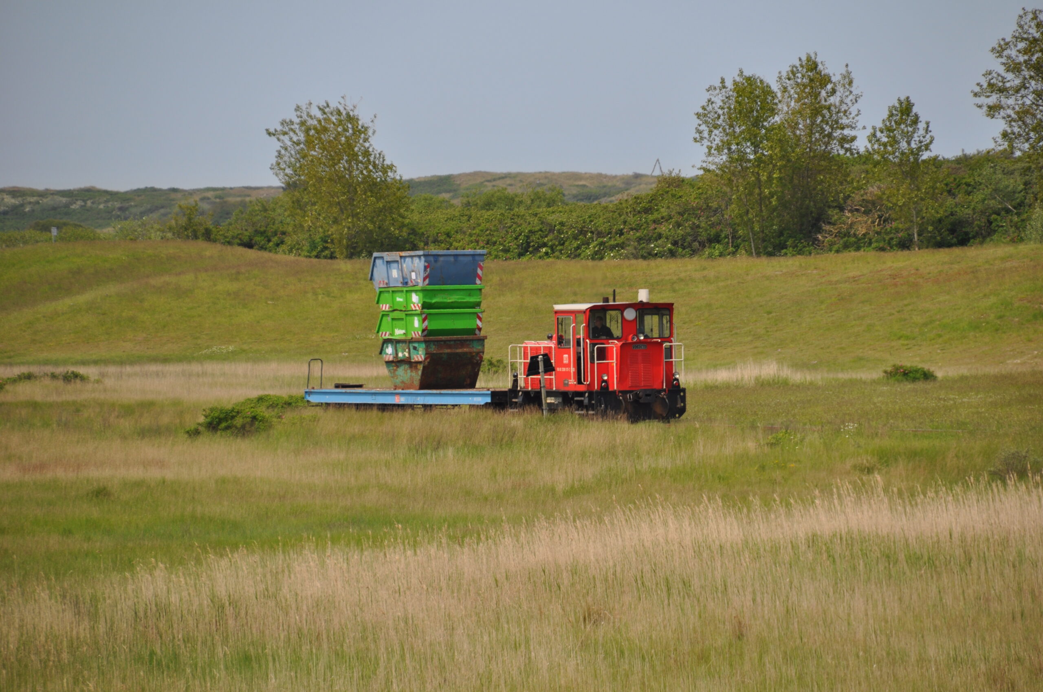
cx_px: 522
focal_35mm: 330
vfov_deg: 4.2
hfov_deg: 6.3
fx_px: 9549
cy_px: 346
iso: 200
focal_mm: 220
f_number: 7.1
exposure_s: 1/800
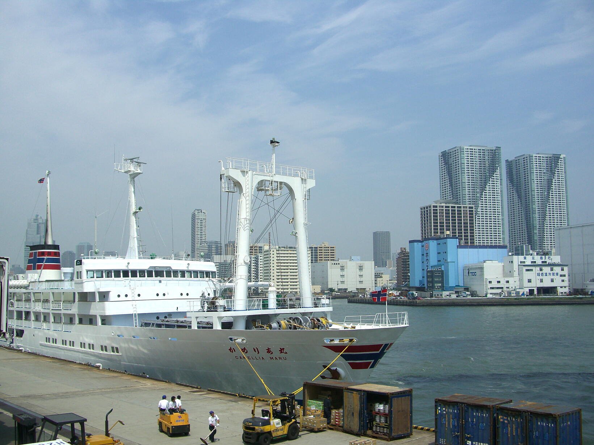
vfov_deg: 37.7
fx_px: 652
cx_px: 297
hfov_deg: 49.0
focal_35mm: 38
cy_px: 222
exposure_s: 1/640
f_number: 5.6
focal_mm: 7.9
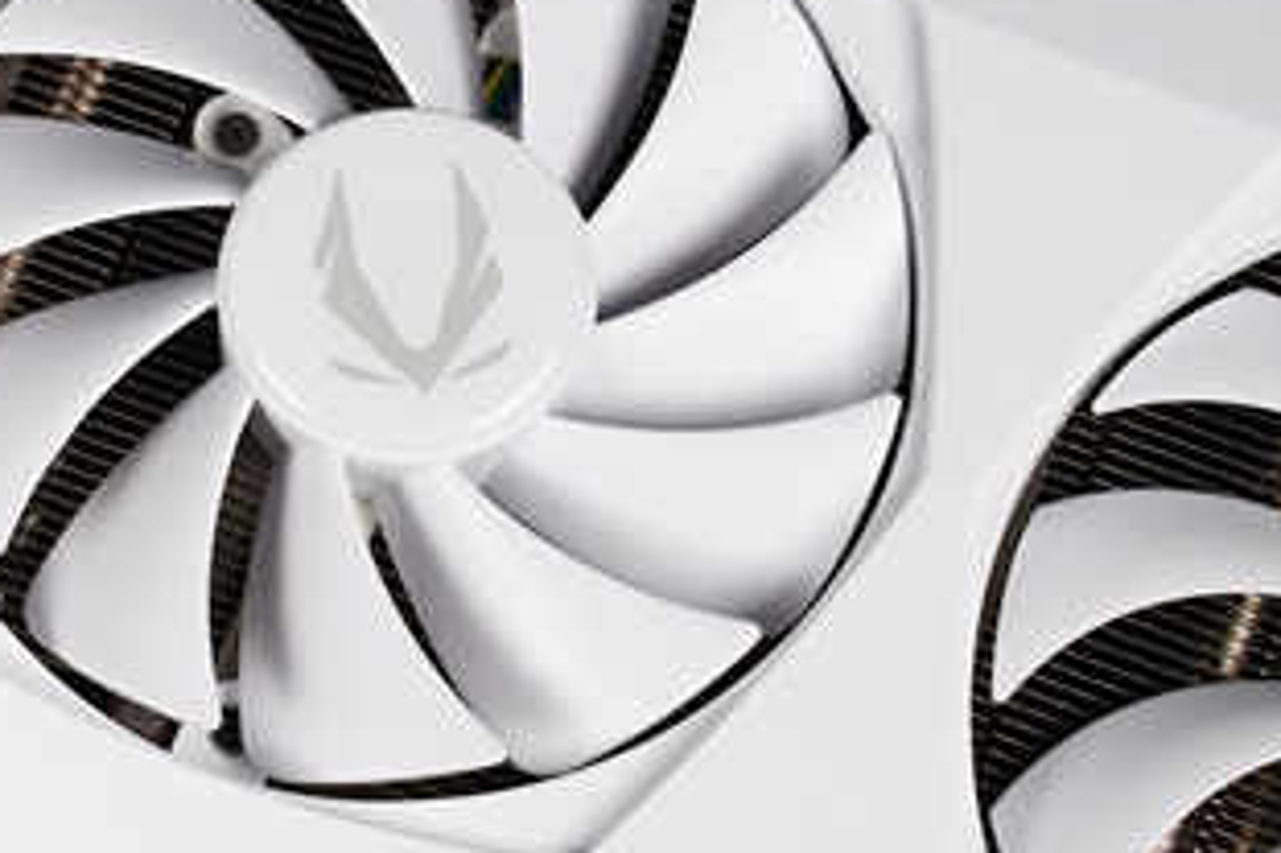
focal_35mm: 181
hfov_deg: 11.4
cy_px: 295
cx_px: 346
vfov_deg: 7.6
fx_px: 6430
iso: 100
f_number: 11
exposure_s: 1/160
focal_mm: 75
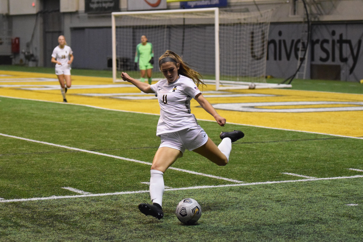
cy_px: 121
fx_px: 1180
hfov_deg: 17.5
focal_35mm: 117
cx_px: 182
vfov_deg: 11.7
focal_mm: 78
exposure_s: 1/800
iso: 5000
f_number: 2.8
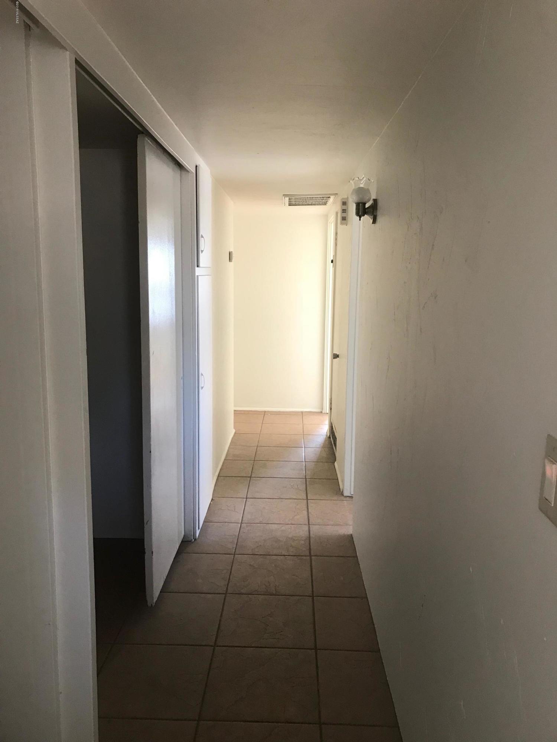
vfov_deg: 63.4
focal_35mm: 28
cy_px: 371
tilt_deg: -8.3
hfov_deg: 49.7
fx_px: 601
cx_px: 278
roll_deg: -0.9
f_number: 1.8
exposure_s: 1/20
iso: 40
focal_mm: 3.99
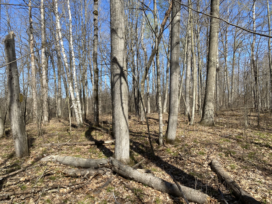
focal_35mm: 26
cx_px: 136
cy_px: 102
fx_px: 204
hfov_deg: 67.3
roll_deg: +1.2
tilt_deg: +0.0
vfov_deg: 53.1
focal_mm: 4.25
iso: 32
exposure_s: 1/1585
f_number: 1.8
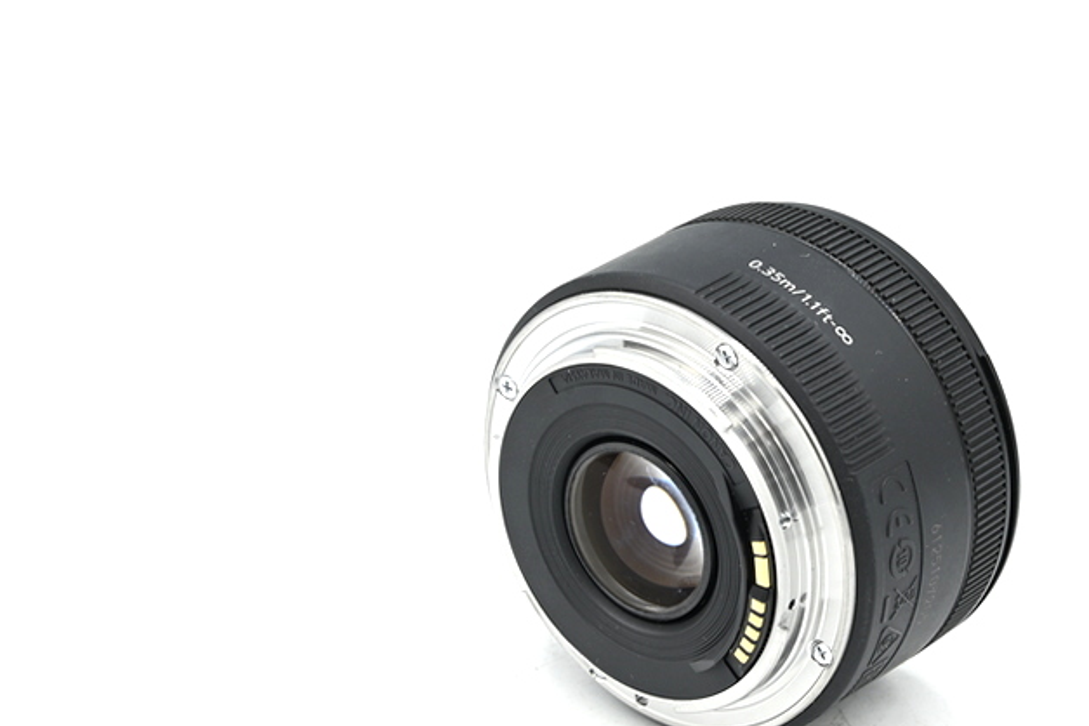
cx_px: 813
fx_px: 3509
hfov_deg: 17.5
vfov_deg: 11.8
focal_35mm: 116
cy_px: 425
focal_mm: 75
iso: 100
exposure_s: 1/13
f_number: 14
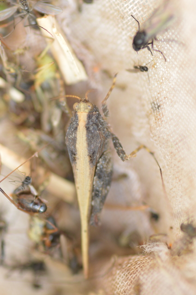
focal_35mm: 150
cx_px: 98
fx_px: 1228
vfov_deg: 13.7
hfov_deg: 9.1
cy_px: 148
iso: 400
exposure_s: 1/160
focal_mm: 100
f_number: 8
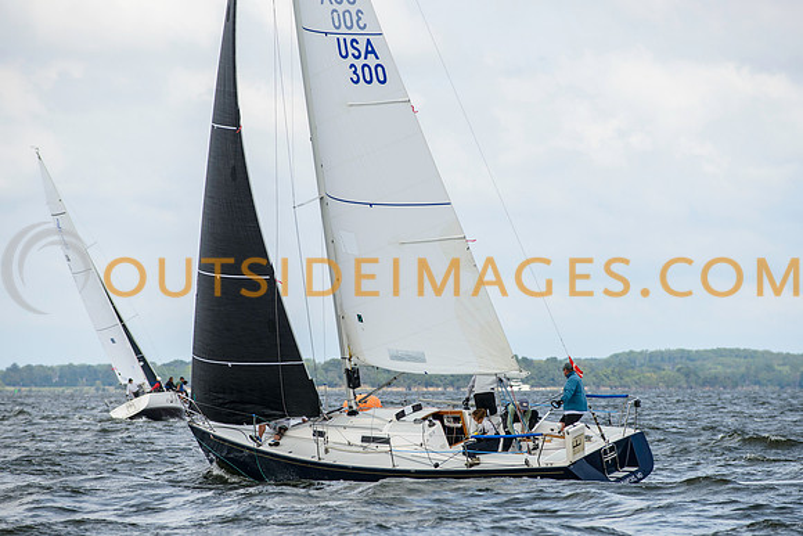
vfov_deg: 5.9
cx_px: 411
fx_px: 5177
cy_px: 304
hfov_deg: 8.9
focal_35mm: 232
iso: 250
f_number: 5
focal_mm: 200
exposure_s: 1/2000
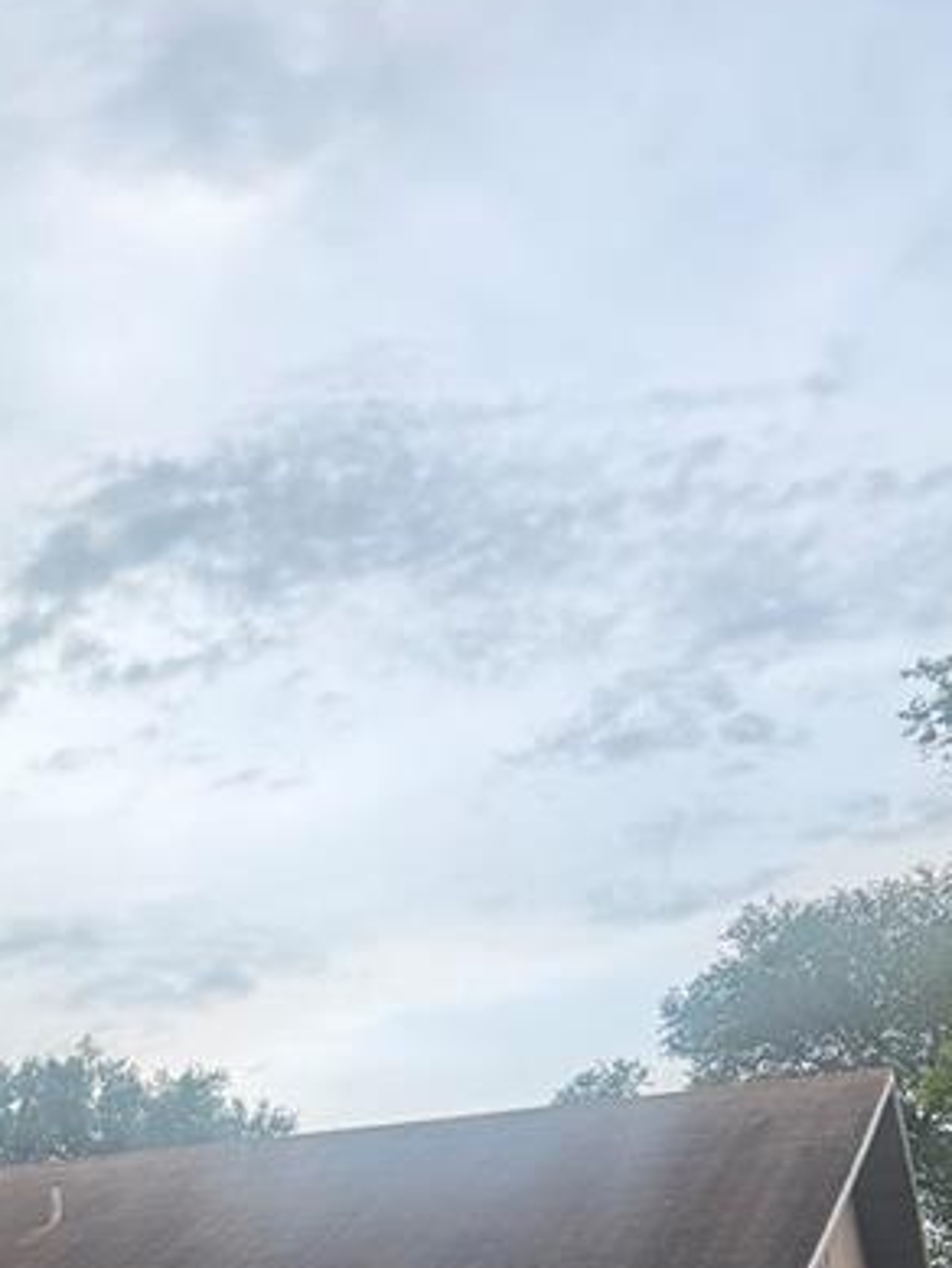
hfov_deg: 18.2
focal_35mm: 74
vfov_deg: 23.8
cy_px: 1552
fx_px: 2712
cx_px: -372
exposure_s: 1/129
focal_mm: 6.76
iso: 100
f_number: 1.78
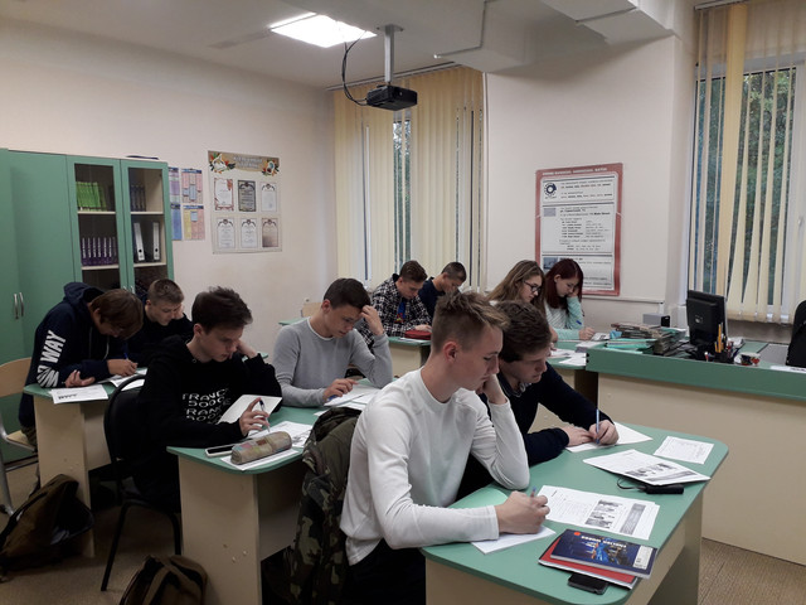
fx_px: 629
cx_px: 403
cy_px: 302
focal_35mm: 27
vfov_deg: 51.4
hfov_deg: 65.3
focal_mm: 3.6
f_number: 1.9
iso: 80
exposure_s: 1/50
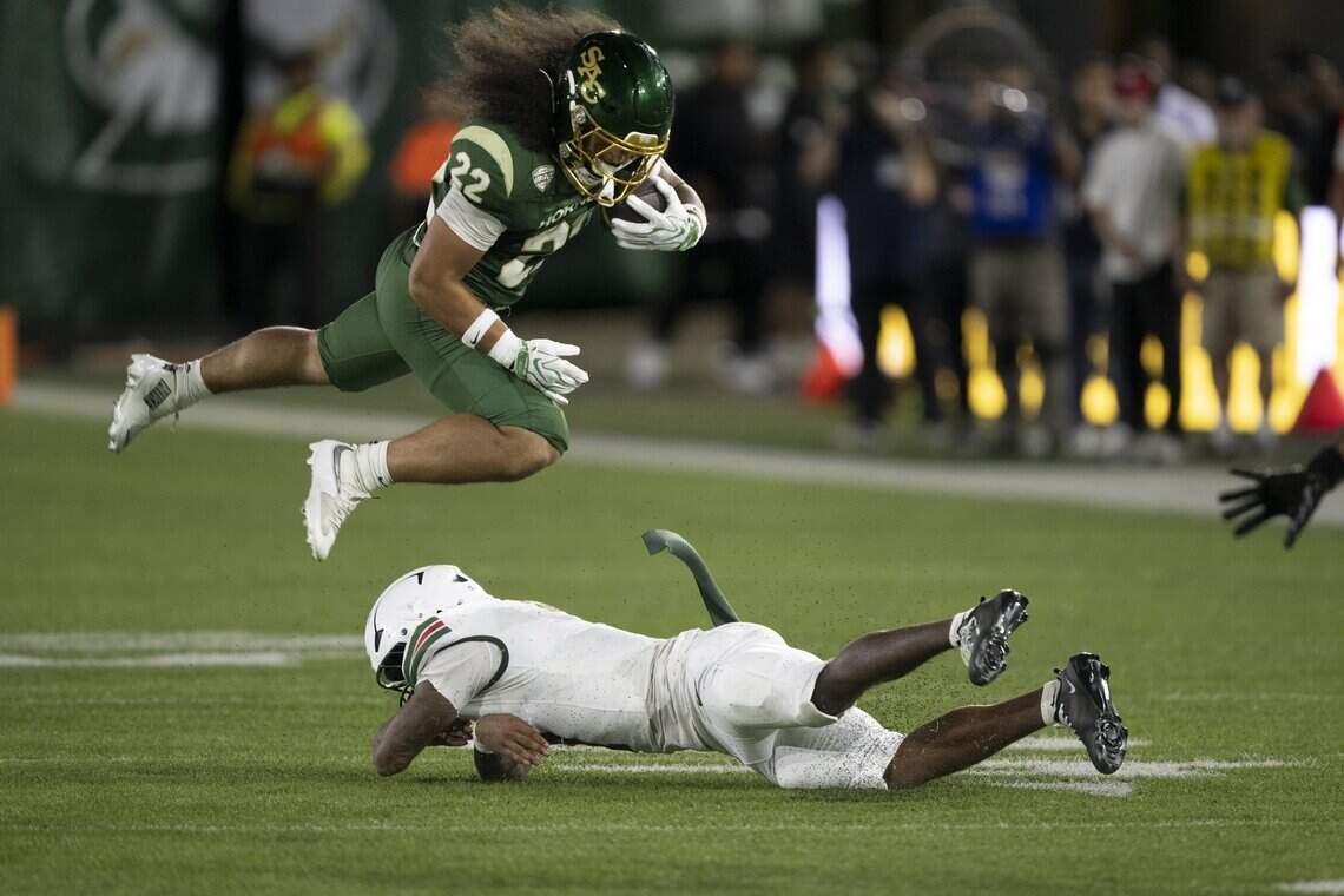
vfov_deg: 2.5
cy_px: 448
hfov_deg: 3.7
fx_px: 20905
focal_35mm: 560
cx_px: 672
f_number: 4
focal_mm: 560
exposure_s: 1/1000
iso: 3200
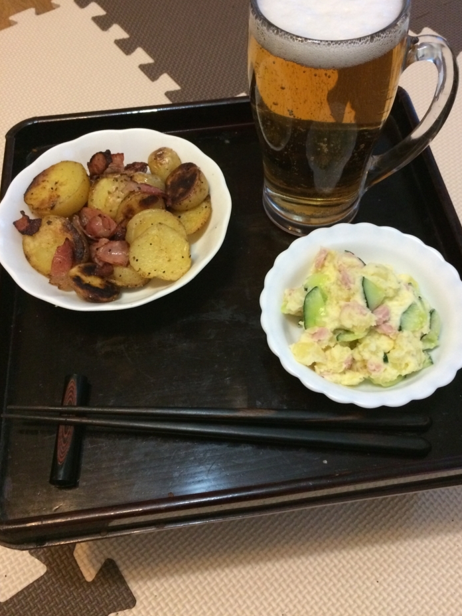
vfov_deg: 56.7
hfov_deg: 44.1
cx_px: 250
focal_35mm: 32
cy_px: 278
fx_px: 569
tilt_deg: -56.3
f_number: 2.2
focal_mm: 4.15
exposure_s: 1/20
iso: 320
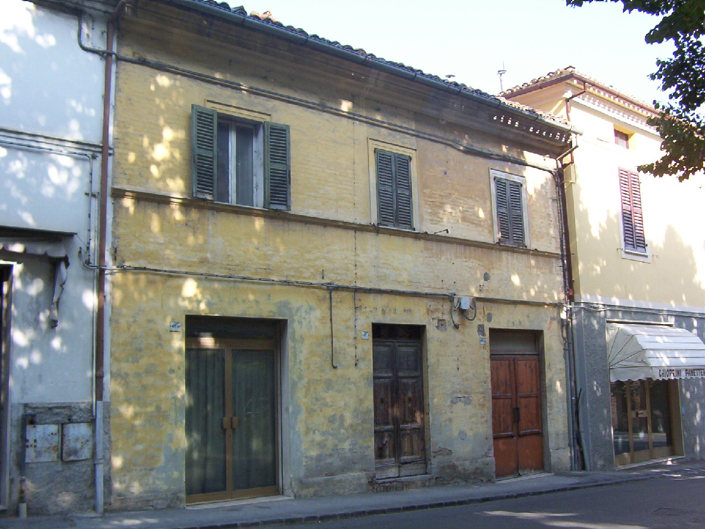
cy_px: 264
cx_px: 352
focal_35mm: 36
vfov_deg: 39.7
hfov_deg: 51.4
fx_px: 733
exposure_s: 1/442
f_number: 2.76
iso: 100
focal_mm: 5.54
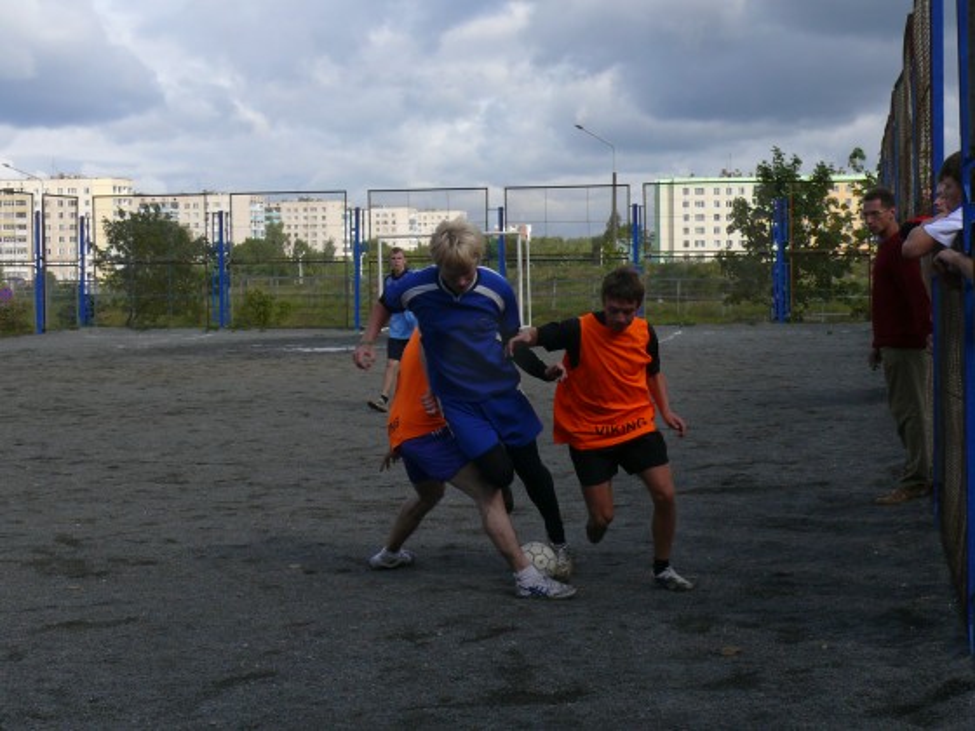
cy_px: 366
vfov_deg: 21.6
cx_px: 488
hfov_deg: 28.6
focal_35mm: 68
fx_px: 1915
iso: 100
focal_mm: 10.8
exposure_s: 1/400
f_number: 5.6
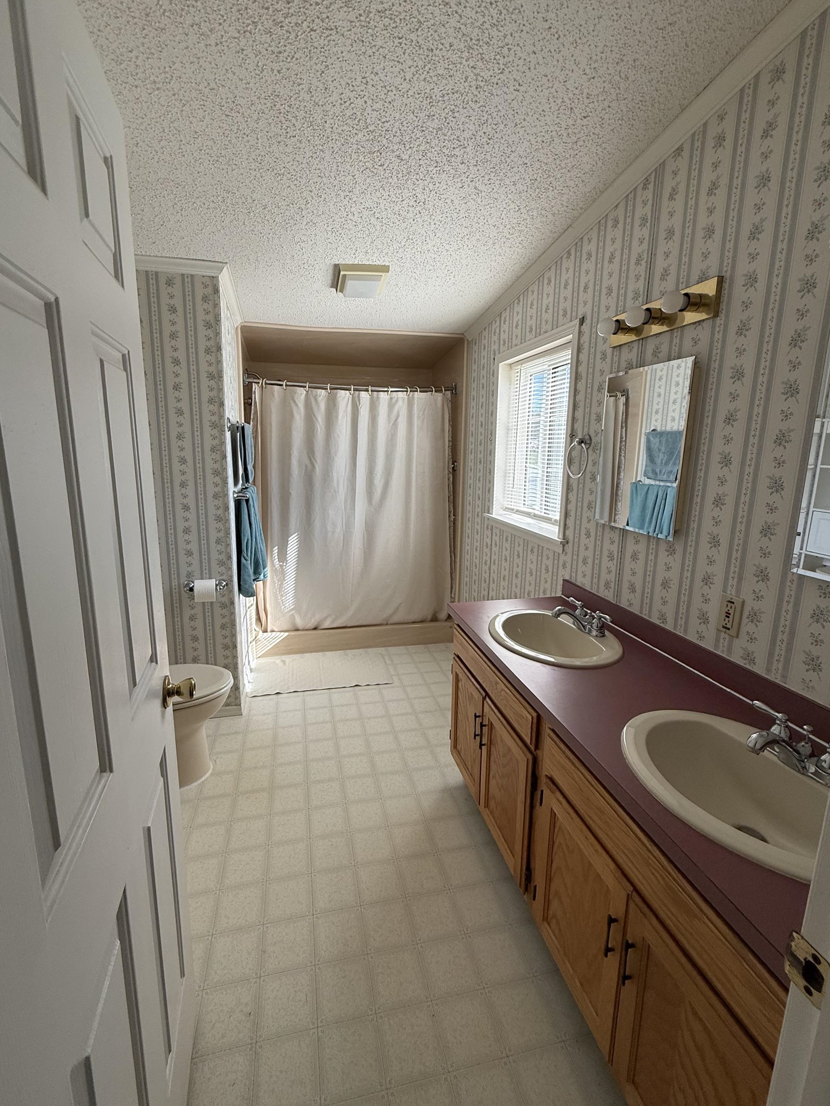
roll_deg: -1.5
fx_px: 479
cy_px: 537
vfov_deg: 98.1
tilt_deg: -11.5
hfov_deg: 81.7
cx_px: 393
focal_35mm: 15
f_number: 2.2
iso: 64
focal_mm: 2.22
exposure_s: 1/159
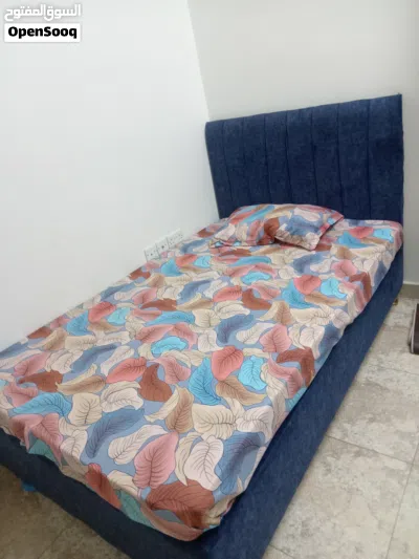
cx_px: 210
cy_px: 280
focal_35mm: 25
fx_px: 403
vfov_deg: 69.4
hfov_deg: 54.9
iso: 1862
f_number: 1.8
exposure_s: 1/14.3
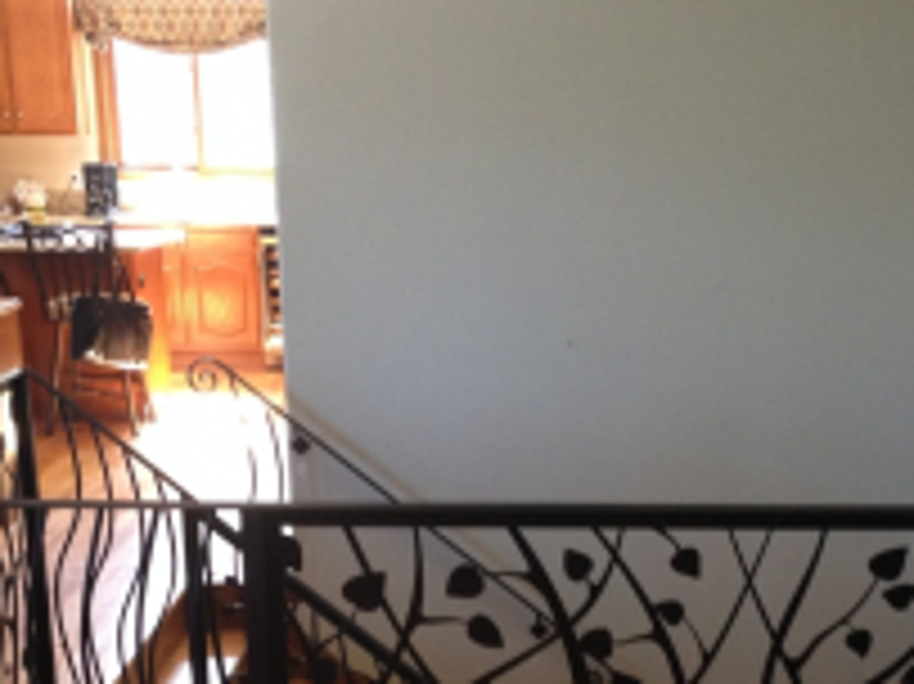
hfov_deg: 29.8
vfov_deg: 22.0
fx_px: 1715
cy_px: 616
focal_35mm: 65
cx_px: 518
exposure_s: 1/20
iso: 160
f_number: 2.4
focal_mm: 4.12
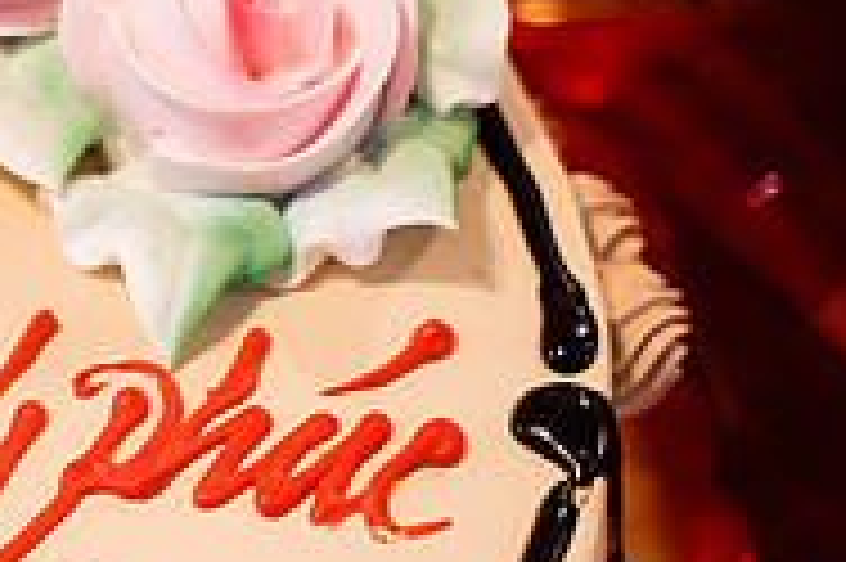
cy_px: 488
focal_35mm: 167
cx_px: -324
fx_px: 3921
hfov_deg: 11.9
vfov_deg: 8.2
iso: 2000
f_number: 2.8
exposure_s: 1/125
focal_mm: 54
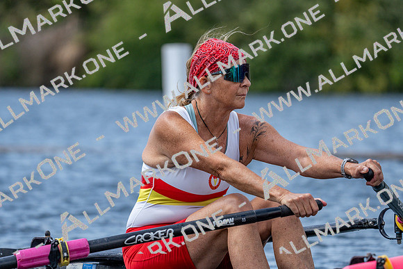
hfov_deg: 6.3
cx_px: 202
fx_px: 3684
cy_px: 134
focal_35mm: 329
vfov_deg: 4.2
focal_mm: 329
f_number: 6.3
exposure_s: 1/2000
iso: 400
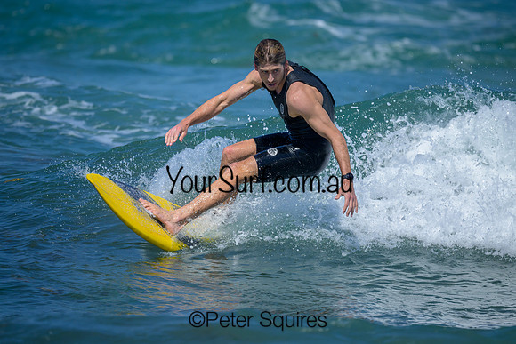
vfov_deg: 1.6
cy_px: 158
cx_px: 251
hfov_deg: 2.4
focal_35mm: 864
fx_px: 12383
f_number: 6.3
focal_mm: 800
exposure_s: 1/2500
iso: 320
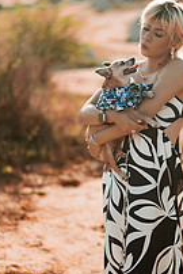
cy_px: 132
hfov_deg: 10.6
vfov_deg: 15.9
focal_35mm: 129
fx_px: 982
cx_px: 142
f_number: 1.4
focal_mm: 58
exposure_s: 1/5000
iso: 100
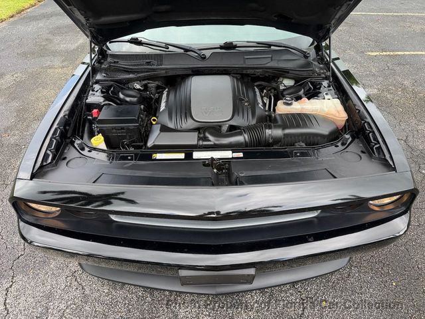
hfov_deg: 71.6
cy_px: 160
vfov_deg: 56.8
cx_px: 212
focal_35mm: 24
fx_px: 295
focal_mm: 6.76
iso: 80
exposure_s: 1/419
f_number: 1.78
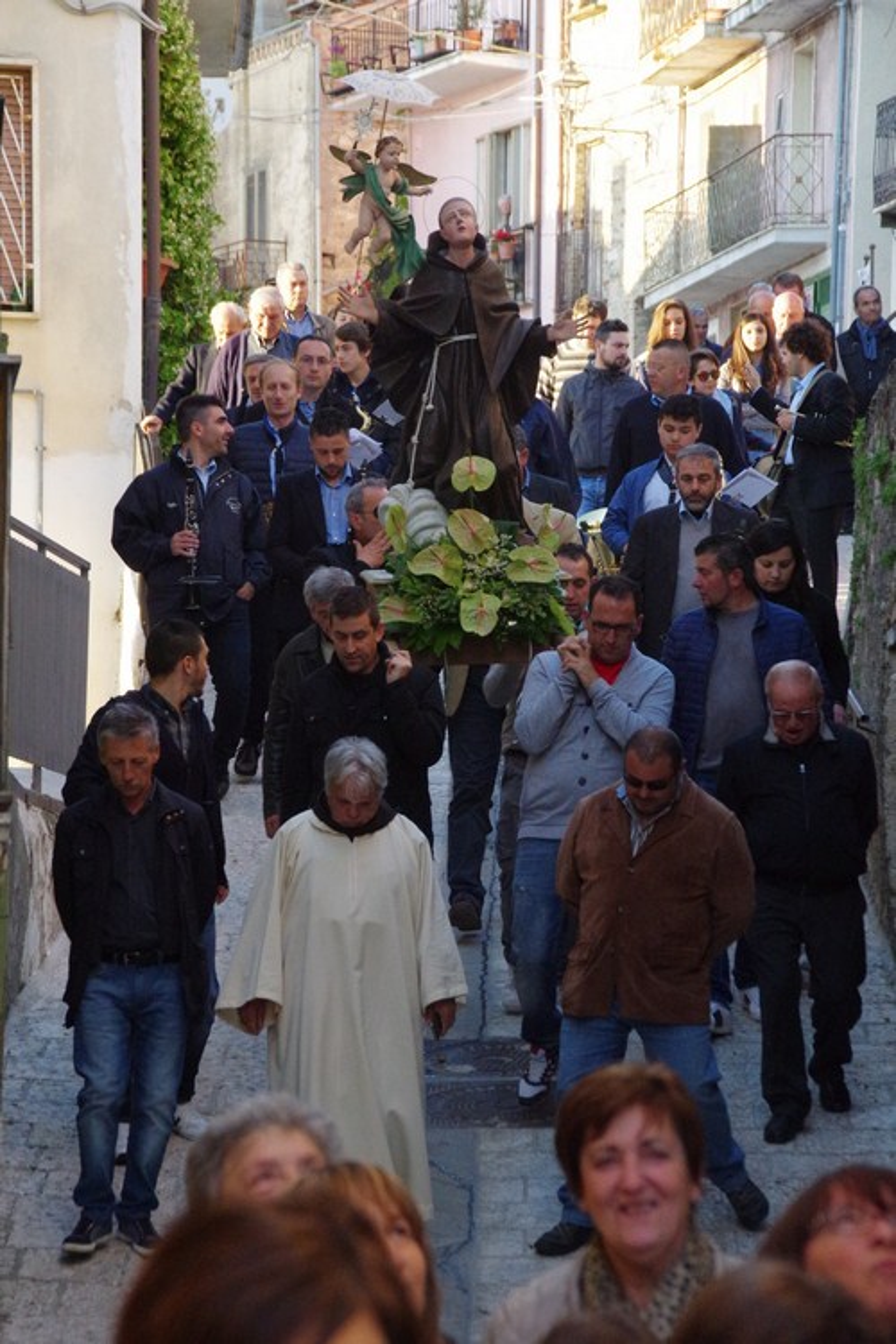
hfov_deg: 8.7
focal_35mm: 157
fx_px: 5861
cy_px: 672
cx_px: 448
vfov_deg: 13.1
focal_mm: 105
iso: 3200
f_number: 8
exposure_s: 1/250
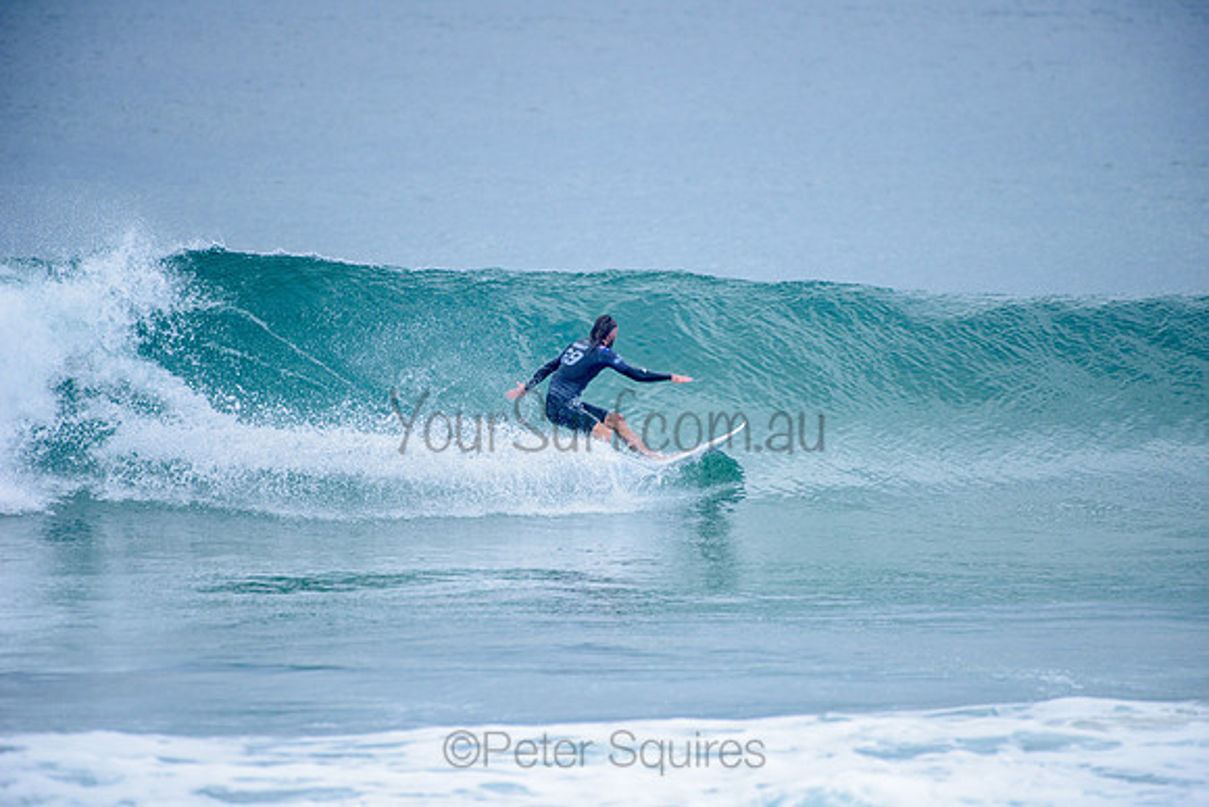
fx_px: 16795
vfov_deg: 2.8
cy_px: 404
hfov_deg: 4.1
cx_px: 604
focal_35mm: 500
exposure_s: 1/2000
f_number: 5.6
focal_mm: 500
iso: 450
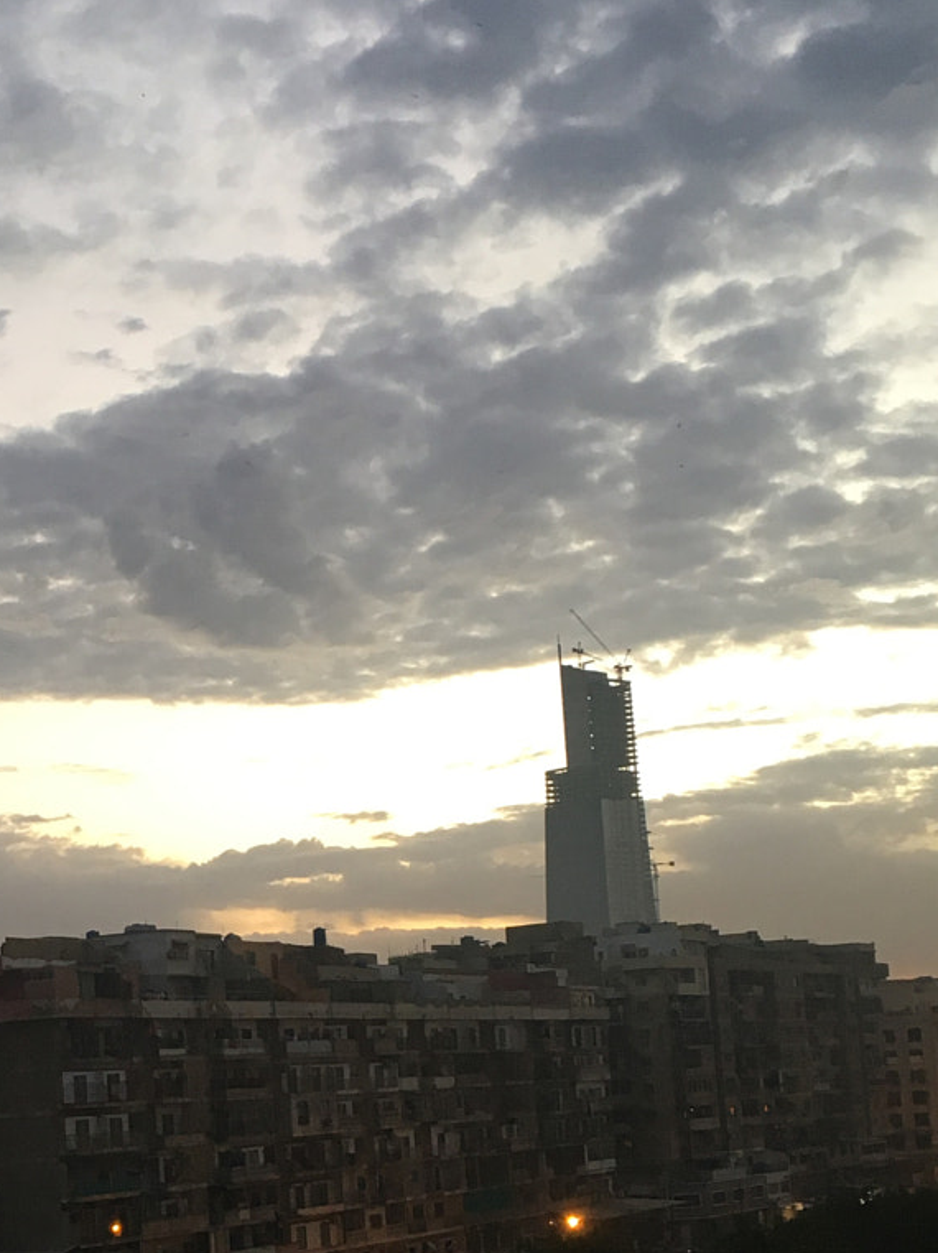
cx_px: 148
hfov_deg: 23.5
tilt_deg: +4.5
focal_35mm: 61
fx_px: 2206
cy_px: 907
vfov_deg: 31.3
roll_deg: +3.1
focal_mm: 4.15
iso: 80
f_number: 2.2
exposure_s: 1/33
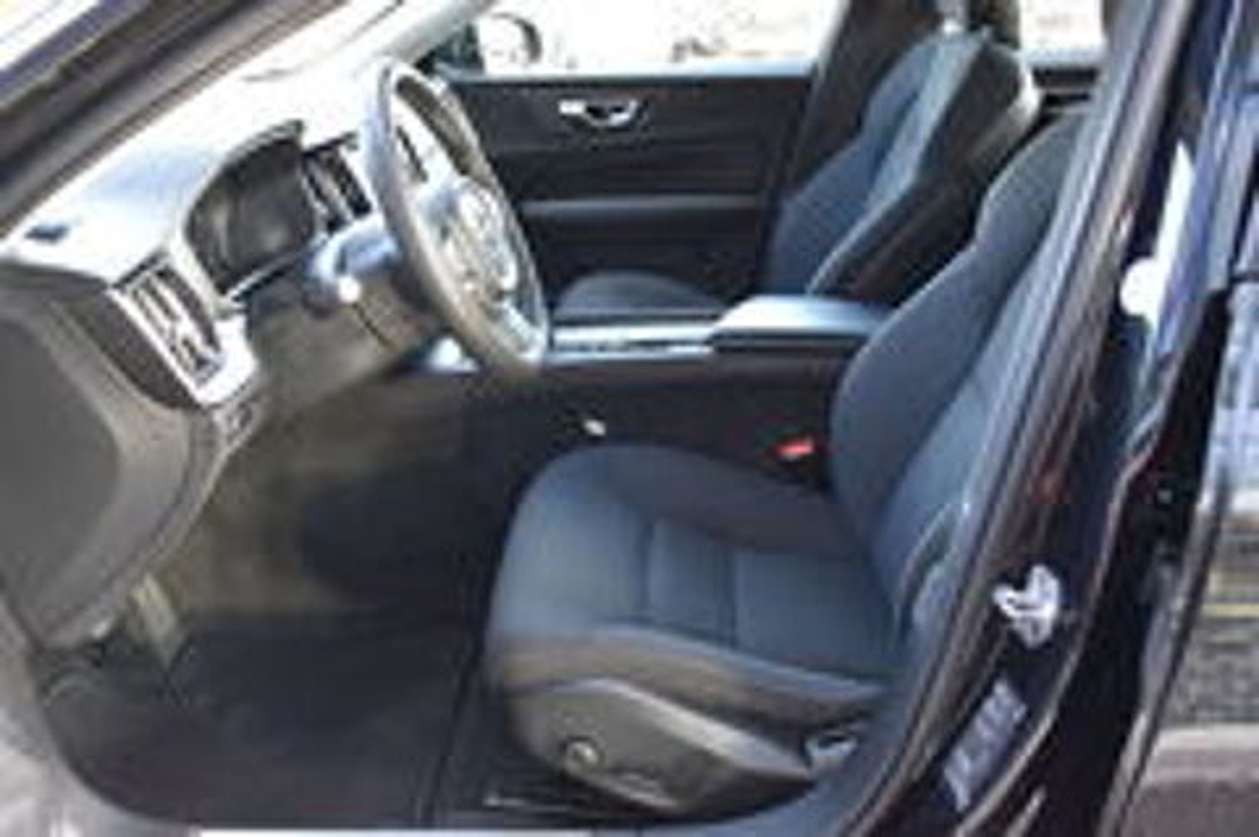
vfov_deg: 43.5
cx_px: 630
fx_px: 1048
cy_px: 418
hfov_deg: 62.0
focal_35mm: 30
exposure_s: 1/60
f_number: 3.5
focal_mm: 20
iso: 1250
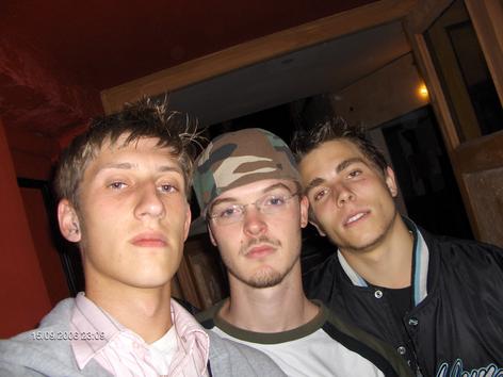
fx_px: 509
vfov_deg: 40.7
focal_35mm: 35
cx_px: 252
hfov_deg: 52.6
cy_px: 188
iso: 100
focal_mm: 5.8
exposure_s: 1/60
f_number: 2.6
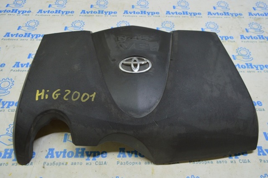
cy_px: 89
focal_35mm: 27
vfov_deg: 47.8
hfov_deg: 67.4
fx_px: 201
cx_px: 134
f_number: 5.6
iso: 400
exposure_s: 1/20
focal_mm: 18
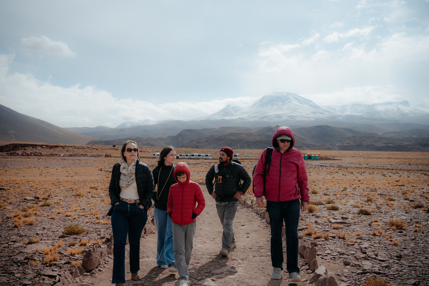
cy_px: 143
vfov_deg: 37.3
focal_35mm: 36
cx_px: 216
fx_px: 424
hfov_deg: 53.7
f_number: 4.5
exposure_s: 1/4000
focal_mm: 35
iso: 320
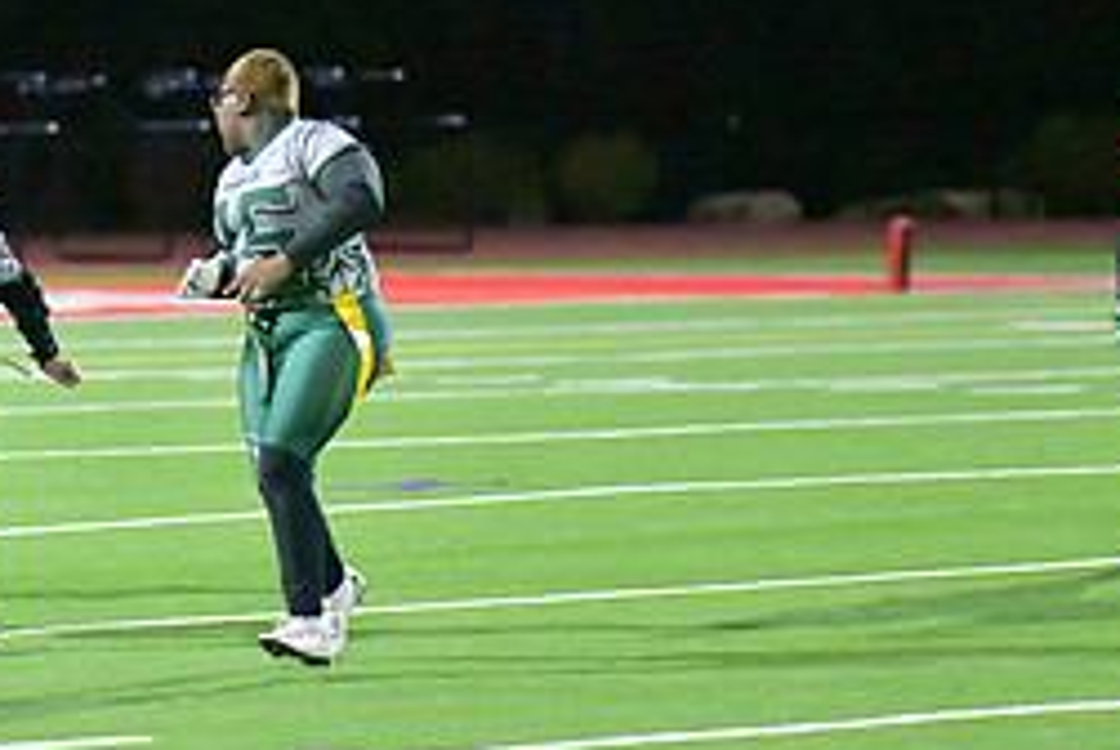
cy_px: 337
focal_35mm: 358
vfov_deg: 3.9
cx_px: -18
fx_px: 11151
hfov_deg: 5.7
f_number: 2.8
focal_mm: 155
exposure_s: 1/3200
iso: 25600
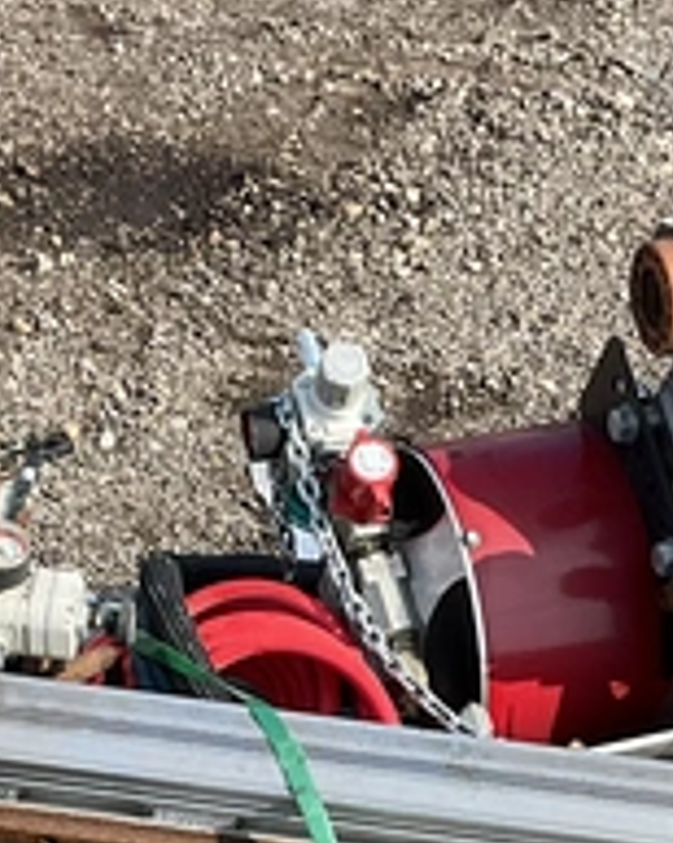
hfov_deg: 14.0
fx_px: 2743
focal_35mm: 110
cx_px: 363
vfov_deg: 16.9
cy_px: 933
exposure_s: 1/1076
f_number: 1.8
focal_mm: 3
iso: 25
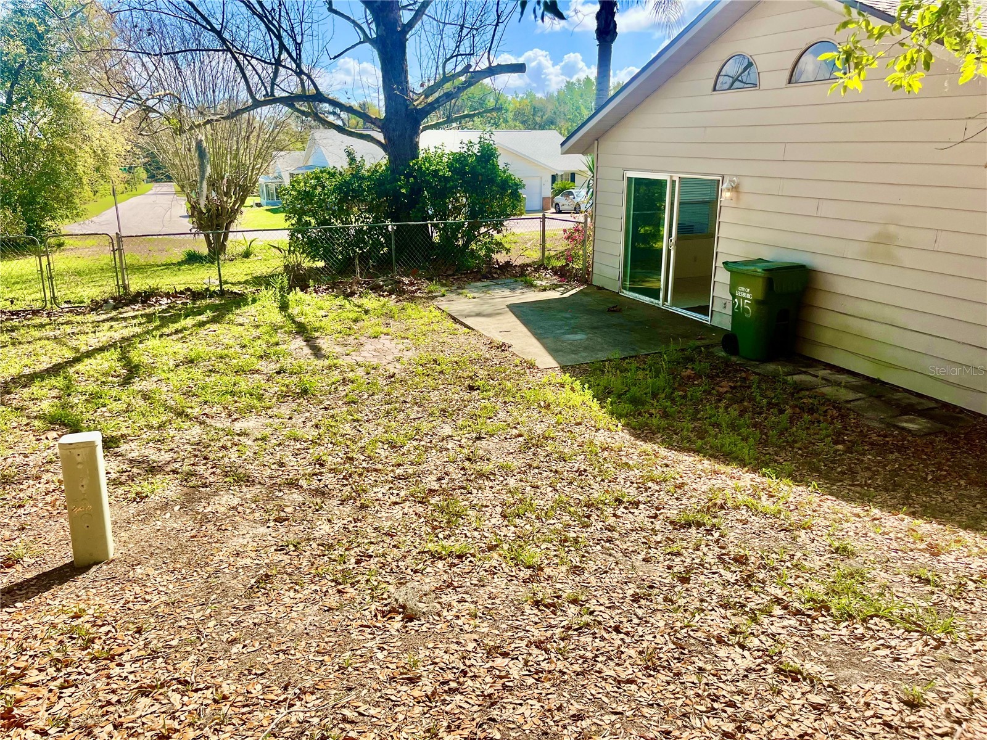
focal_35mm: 26
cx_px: 494
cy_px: 370
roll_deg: +0.3
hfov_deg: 67.3
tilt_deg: -16.6
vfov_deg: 53.1
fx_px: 741
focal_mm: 5.1
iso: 50
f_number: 1.6
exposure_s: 1/2571
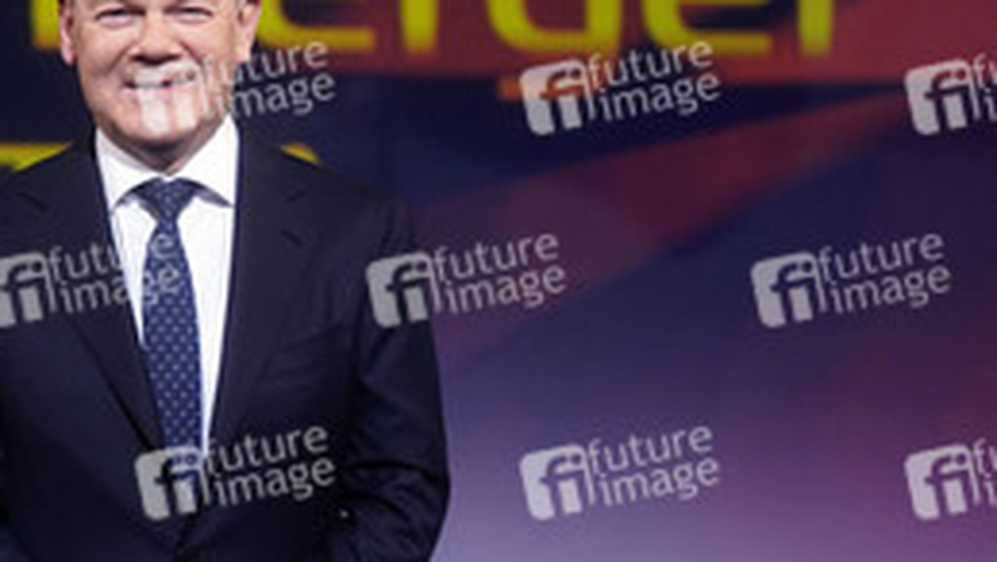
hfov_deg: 25.2
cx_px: 133
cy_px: 377
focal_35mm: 82
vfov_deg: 14.7
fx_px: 2169
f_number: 1.6
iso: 640
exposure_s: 1/640
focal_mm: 30
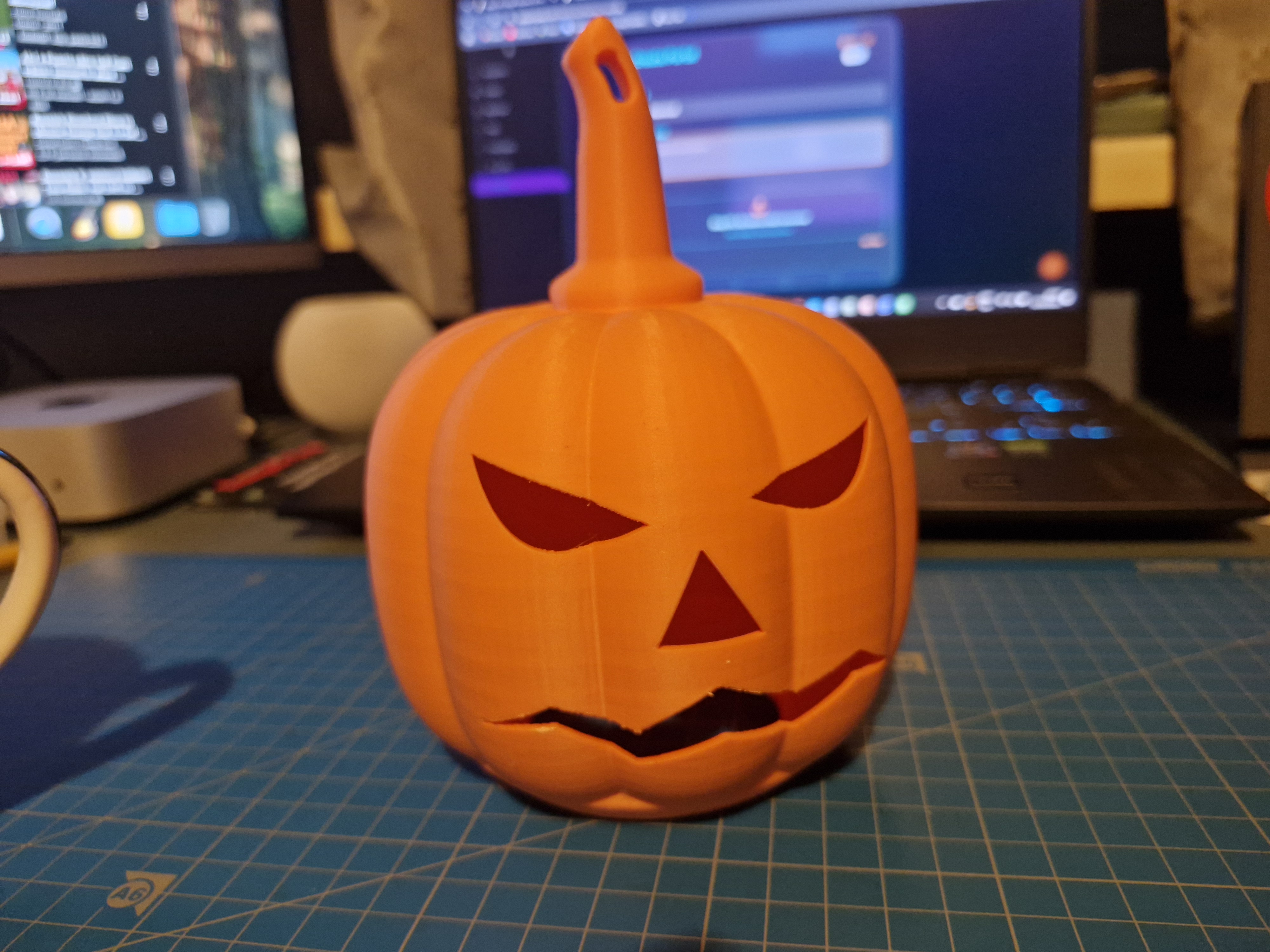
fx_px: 844
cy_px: 476
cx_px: 635
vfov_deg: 58.9
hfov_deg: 73.9
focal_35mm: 23
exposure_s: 1/100
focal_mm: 5.54
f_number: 1.8
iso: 1000
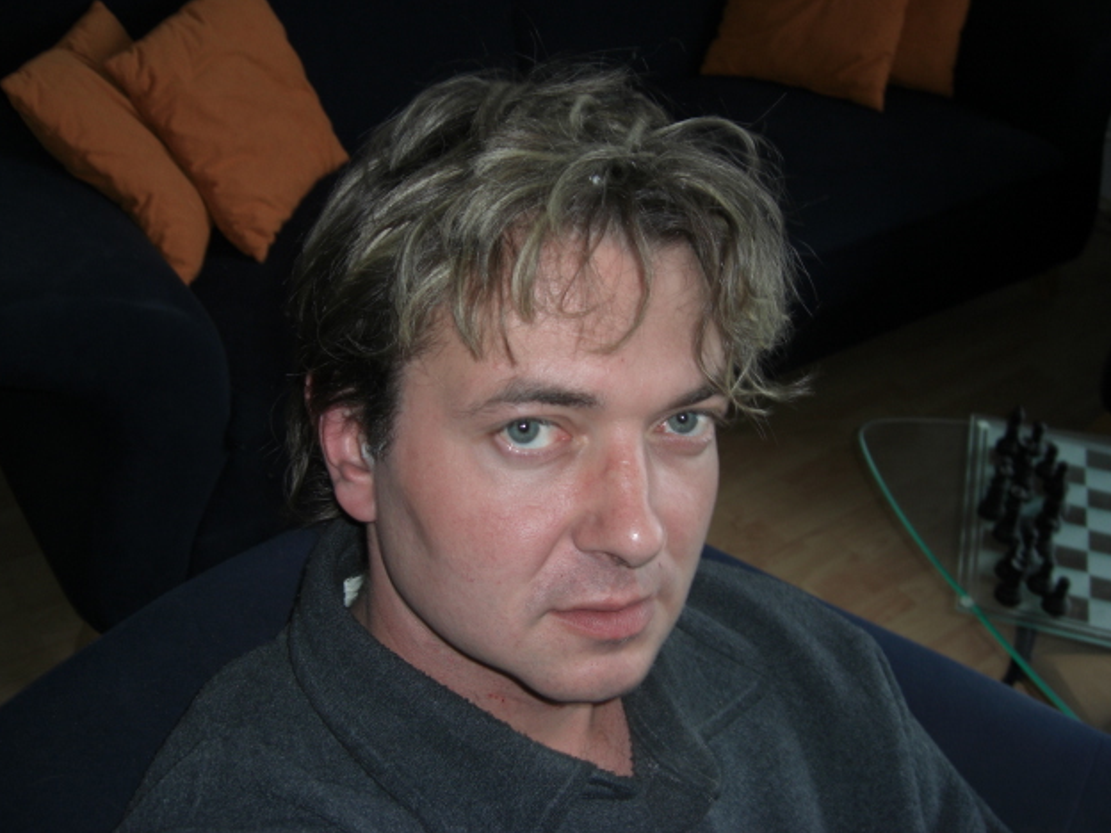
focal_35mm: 39
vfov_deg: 36.8
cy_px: 408
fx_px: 1252
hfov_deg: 47.9
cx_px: 543
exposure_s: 1/30
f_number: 2.8
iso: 100
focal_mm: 7.9
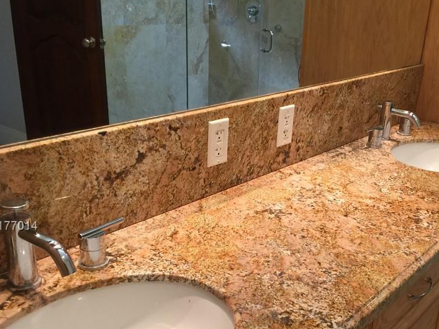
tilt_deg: -23.1
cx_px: 291
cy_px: 227
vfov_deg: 33.9
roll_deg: -5.3
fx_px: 533
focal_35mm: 42
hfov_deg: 44.2
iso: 32
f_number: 2.2
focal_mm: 4.15
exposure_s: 1/15
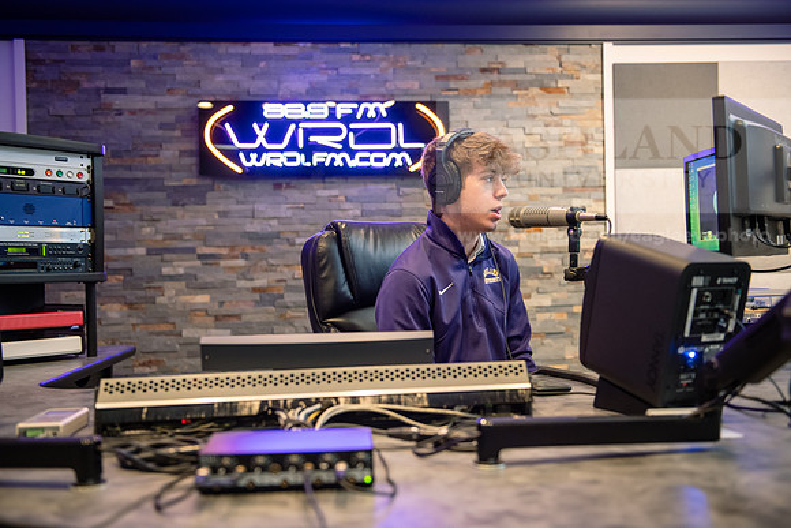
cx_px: 396
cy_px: 264
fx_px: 835
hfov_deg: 50.7
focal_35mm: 38
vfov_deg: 35.1
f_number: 2.8
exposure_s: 1/60
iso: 1250
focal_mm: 38
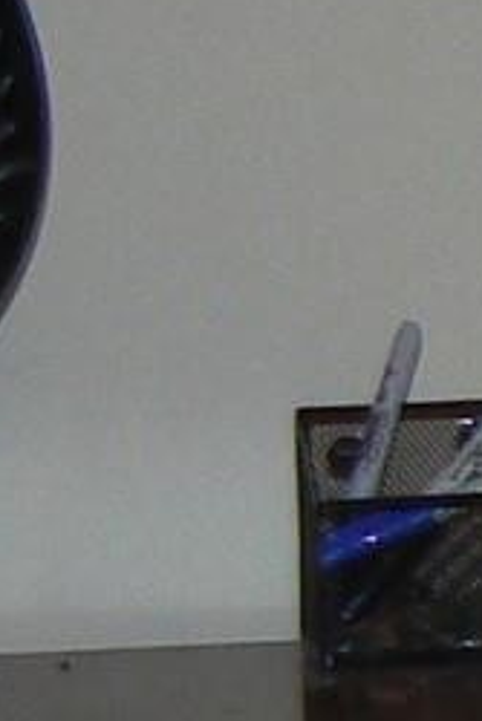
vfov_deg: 6.7
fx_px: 6157
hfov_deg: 3.9
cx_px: 2600
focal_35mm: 307
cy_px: 421
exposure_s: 1/30
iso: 100
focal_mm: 6
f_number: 2.8
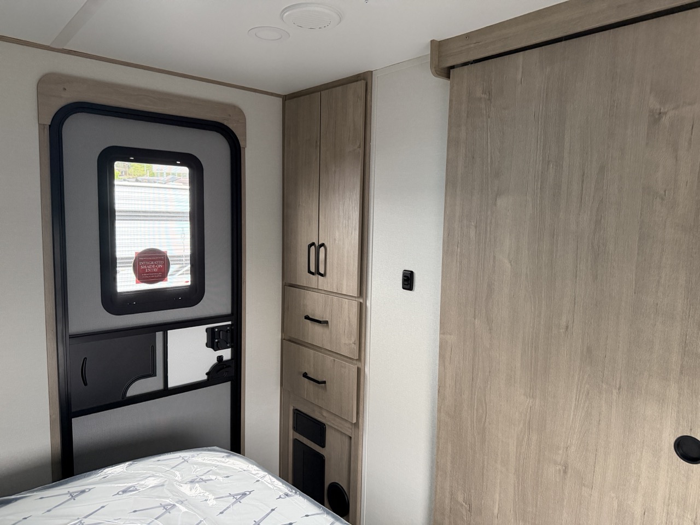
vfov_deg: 56.8
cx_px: 350
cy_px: 262
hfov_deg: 71.6
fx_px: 485
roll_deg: -0.9
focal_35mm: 24
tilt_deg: -7.5
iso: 400
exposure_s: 1/60
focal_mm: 6.76
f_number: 1.78
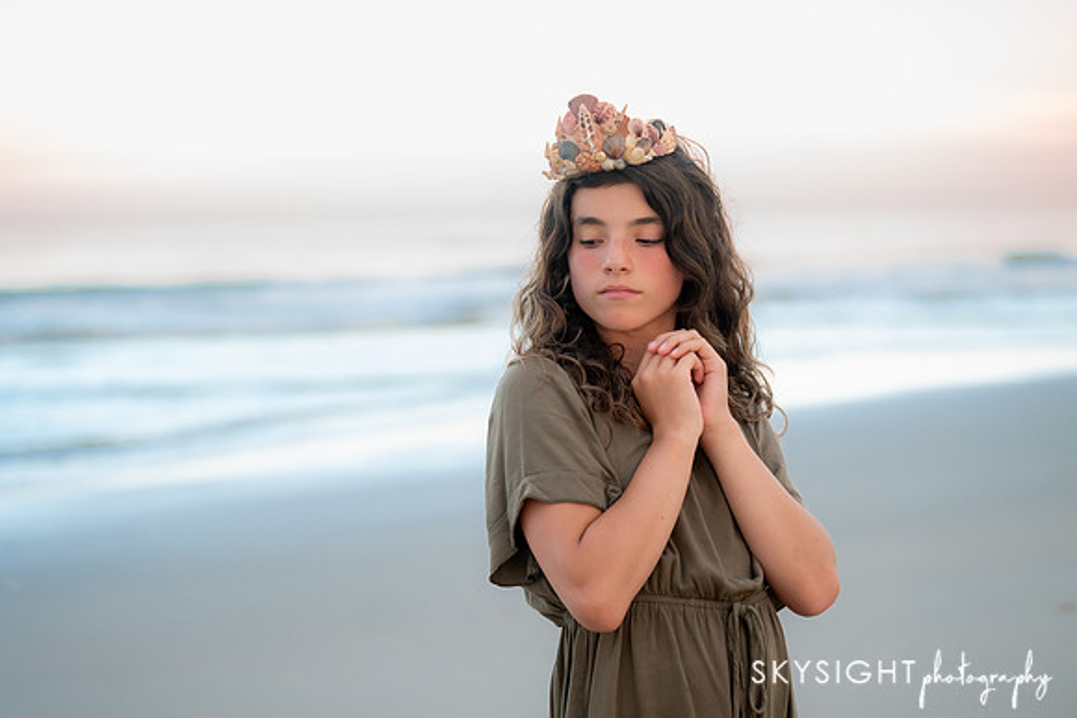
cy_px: 354
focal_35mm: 71
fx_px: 2127
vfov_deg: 19.2
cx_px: 532
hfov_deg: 28.4
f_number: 2.8
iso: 320
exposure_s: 1/80
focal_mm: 70
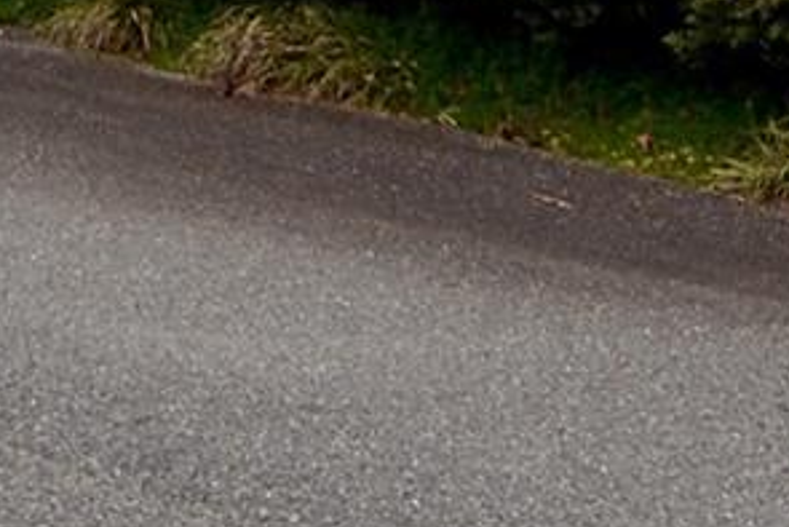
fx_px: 3640
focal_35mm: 166
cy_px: -920
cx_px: -332
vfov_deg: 7.5
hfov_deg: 11.9
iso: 100
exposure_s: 1/250
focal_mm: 16
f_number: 4.5
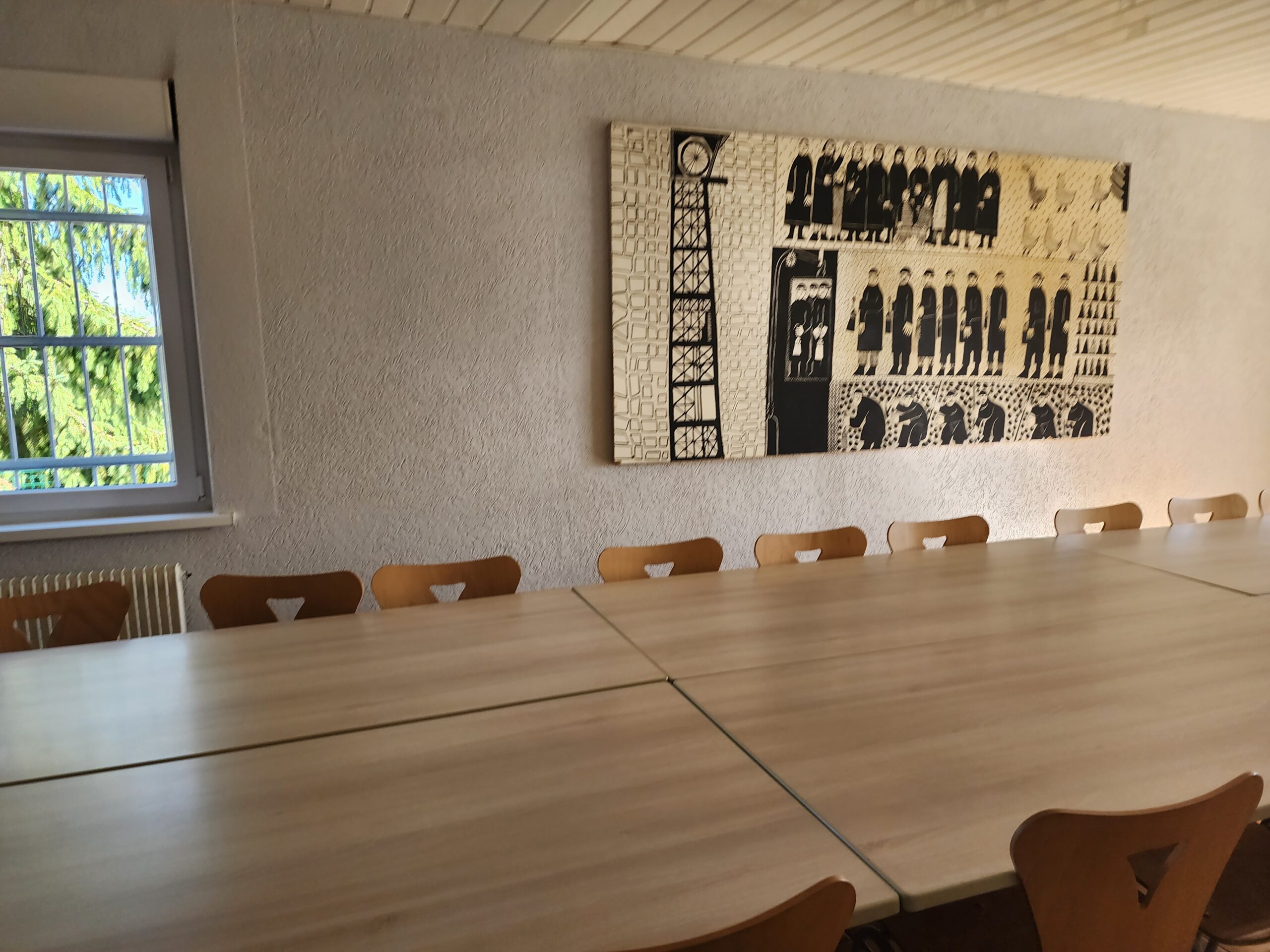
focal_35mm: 23
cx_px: 635
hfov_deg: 73.9
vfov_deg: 58.9
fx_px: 844
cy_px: 476
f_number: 1.8
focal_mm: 6.4
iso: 64
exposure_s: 1/100
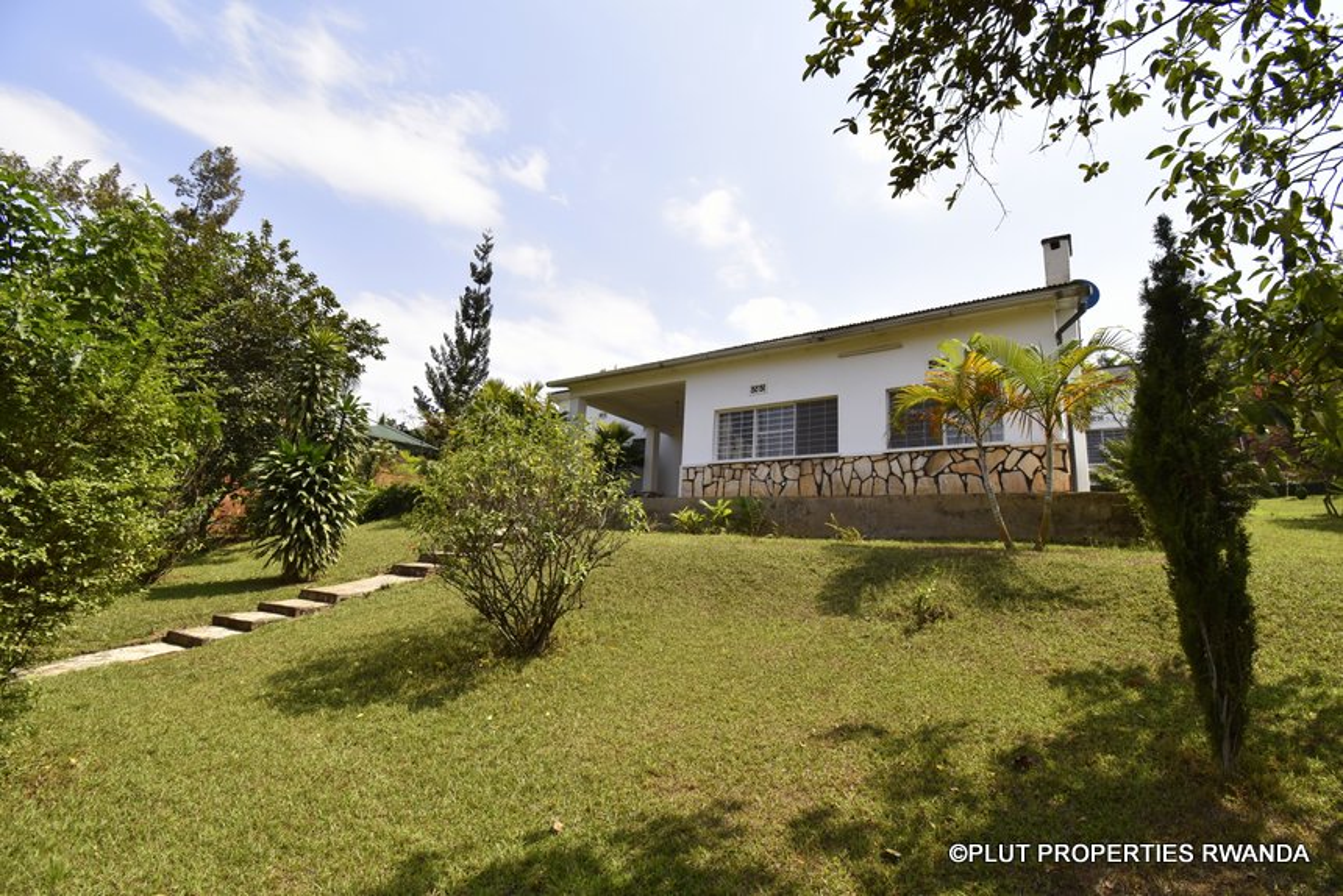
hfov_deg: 100.4
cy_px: 448
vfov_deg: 77.4
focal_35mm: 15
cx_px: 672
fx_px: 560
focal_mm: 10
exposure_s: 1/160
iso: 100
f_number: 8
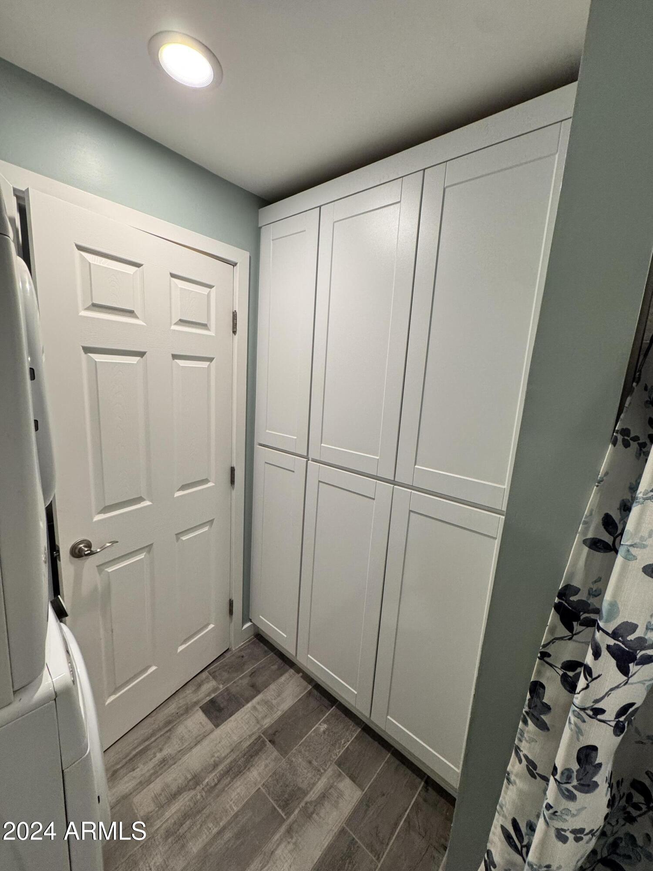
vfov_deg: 102.1
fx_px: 352
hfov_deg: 85.7
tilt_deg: -9.9
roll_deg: -4.0
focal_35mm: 14
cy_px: 436
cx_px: 326
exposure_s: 1/120
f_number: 2.2
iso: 250
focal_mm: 2.22
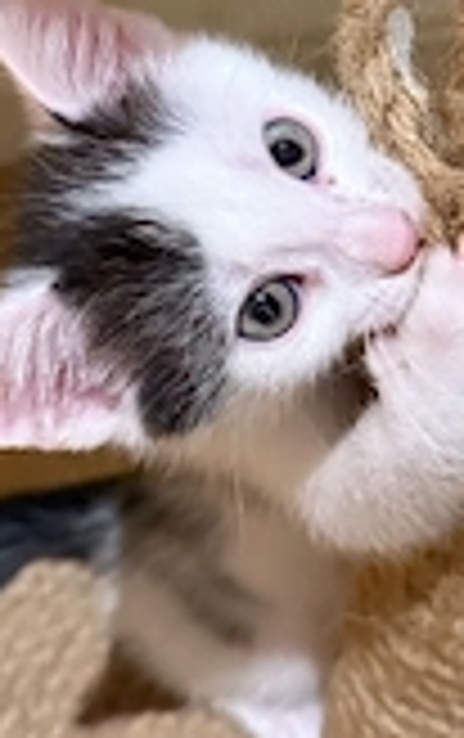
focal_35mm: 62
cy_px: 122
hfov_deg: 21.0
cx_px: 257
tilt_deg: -37.2
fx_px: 1250
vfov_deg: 31.8
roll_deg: -6.0
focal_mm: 6.76
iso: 800
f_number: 1.78
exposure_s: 1/50
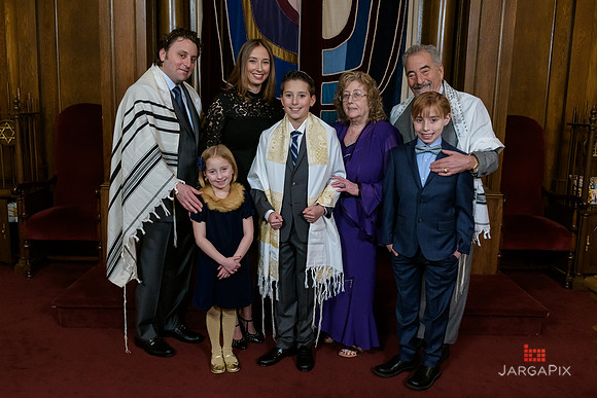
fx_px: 522
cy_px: 190
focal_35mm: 31
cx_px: 298
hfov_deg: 59.5
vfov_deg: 41.8
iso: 1600
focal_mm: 26
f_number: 5.6
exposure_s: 1/125
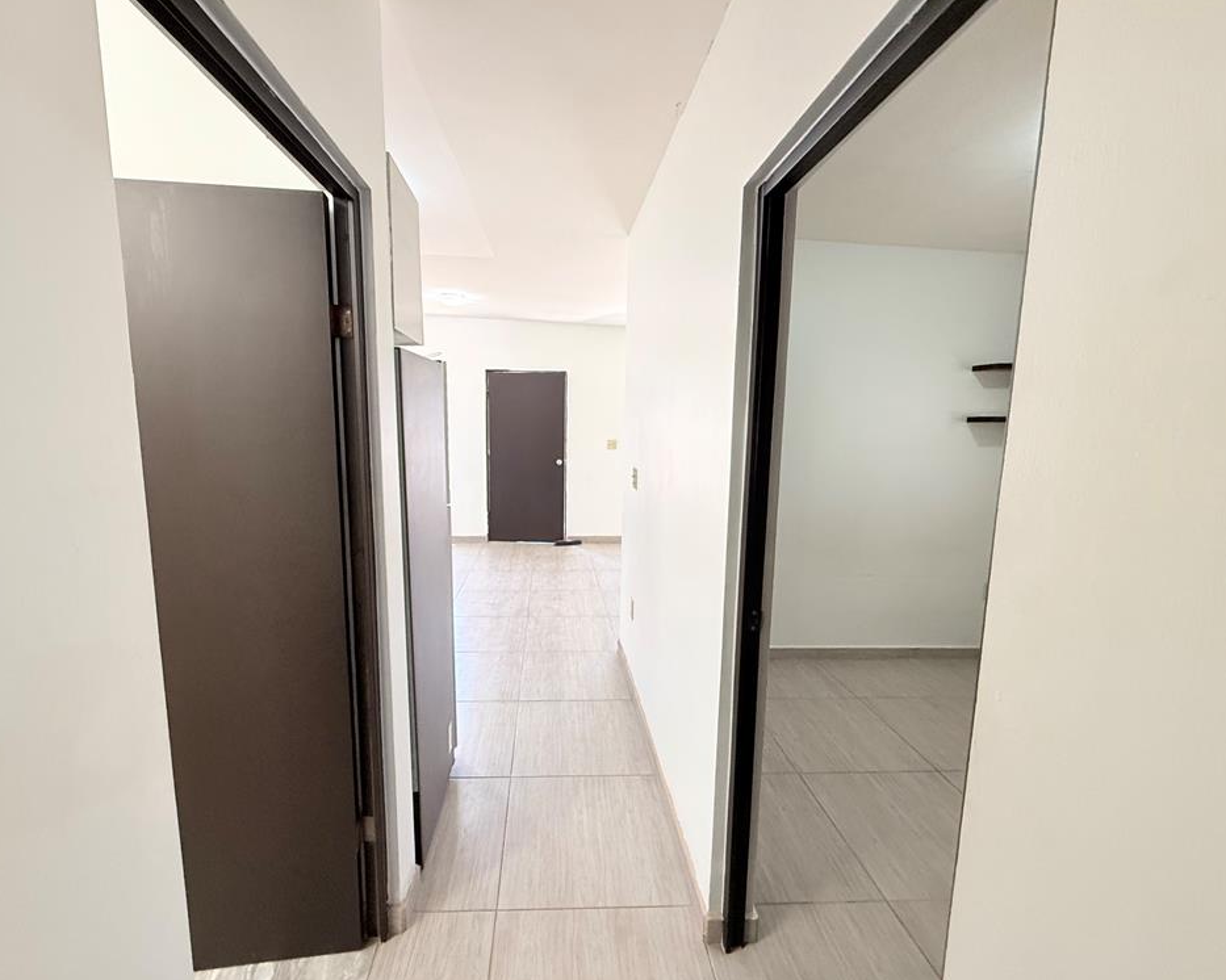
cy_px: 491
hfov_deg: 96.7
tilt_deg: -7.5
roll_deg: -0.2
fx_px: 544
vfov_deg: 84.0
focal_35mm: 15
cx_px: 573
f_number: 2.2
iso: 320
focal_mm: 2.22
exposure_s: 1/120
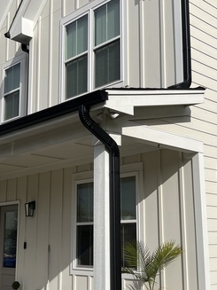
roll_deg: +0.1
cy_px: 159
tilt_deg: +10.8
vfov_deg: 36.2
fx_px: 443
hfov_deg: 27.5
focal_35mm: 53
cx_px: 112
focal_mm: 5.7
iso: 50
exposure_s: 1/12658
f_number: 1.5
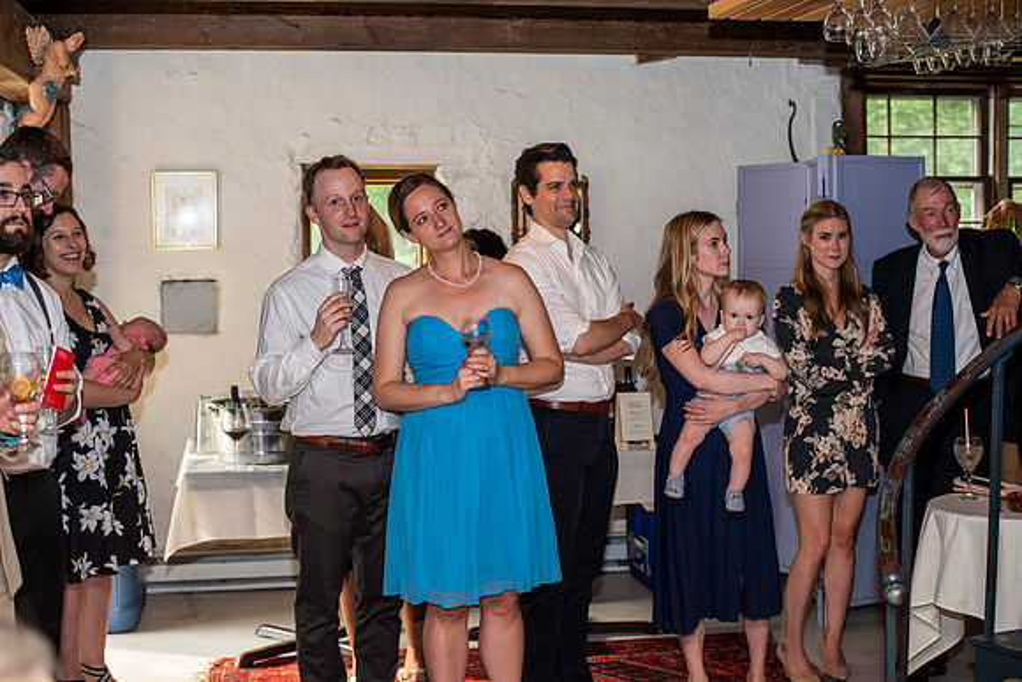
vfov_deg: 27.0
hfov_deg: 39.6
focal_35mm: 50
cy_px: 341
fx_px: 1420
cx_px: 511
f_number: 3.2
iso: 500
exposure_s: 1/100
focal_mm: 50
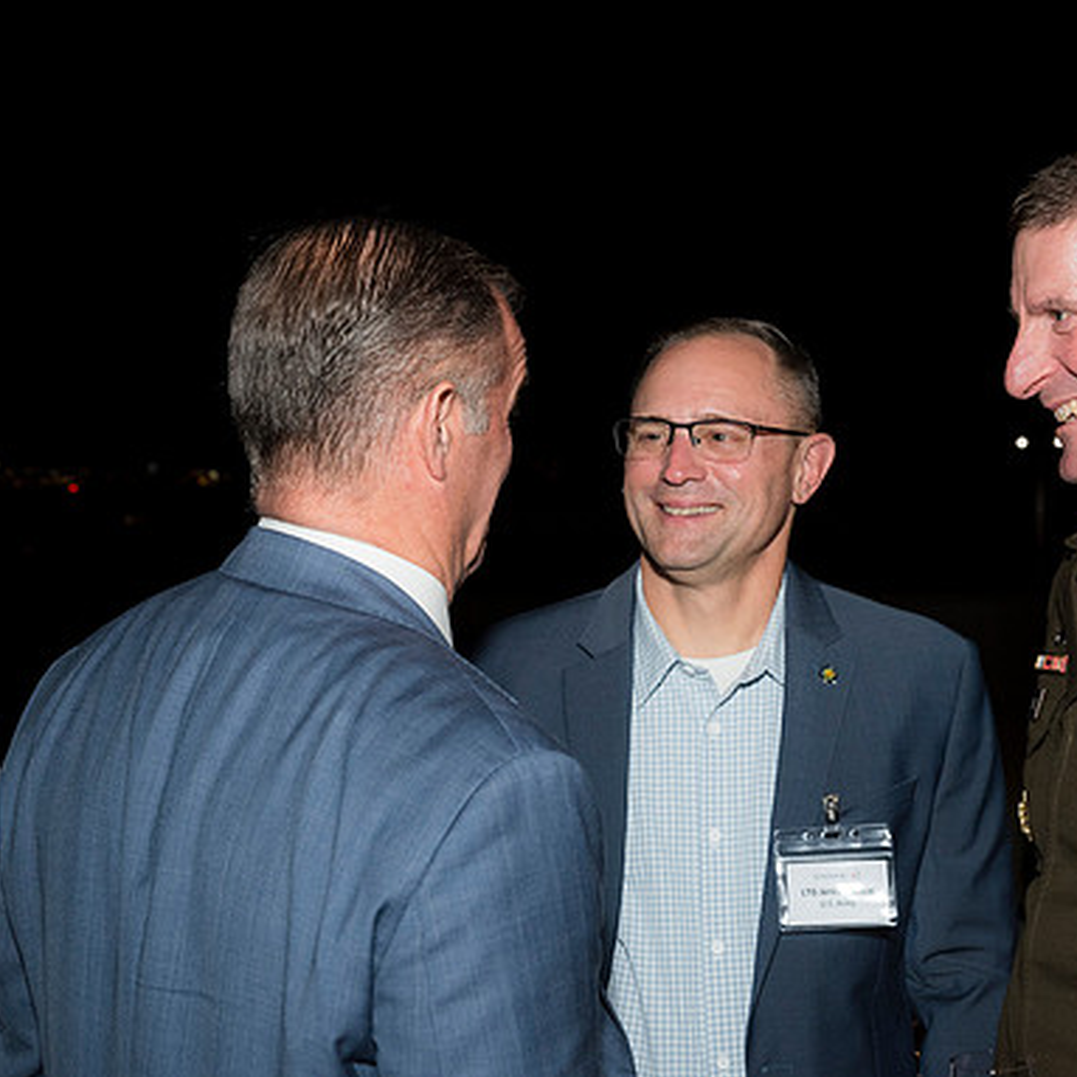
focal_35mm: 58
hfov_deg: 29.4
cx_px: 697
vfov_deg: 29.6
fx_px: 2042
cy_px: 538
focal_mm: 45
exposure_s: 1/125
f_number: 5.6
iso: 1250
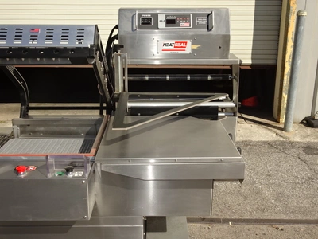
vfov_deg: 37.7
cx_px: 159
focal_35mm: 38
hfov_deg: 49.0
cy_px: 120
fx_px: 349
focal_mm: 6.56
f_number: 4
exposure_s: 1/800
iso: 80
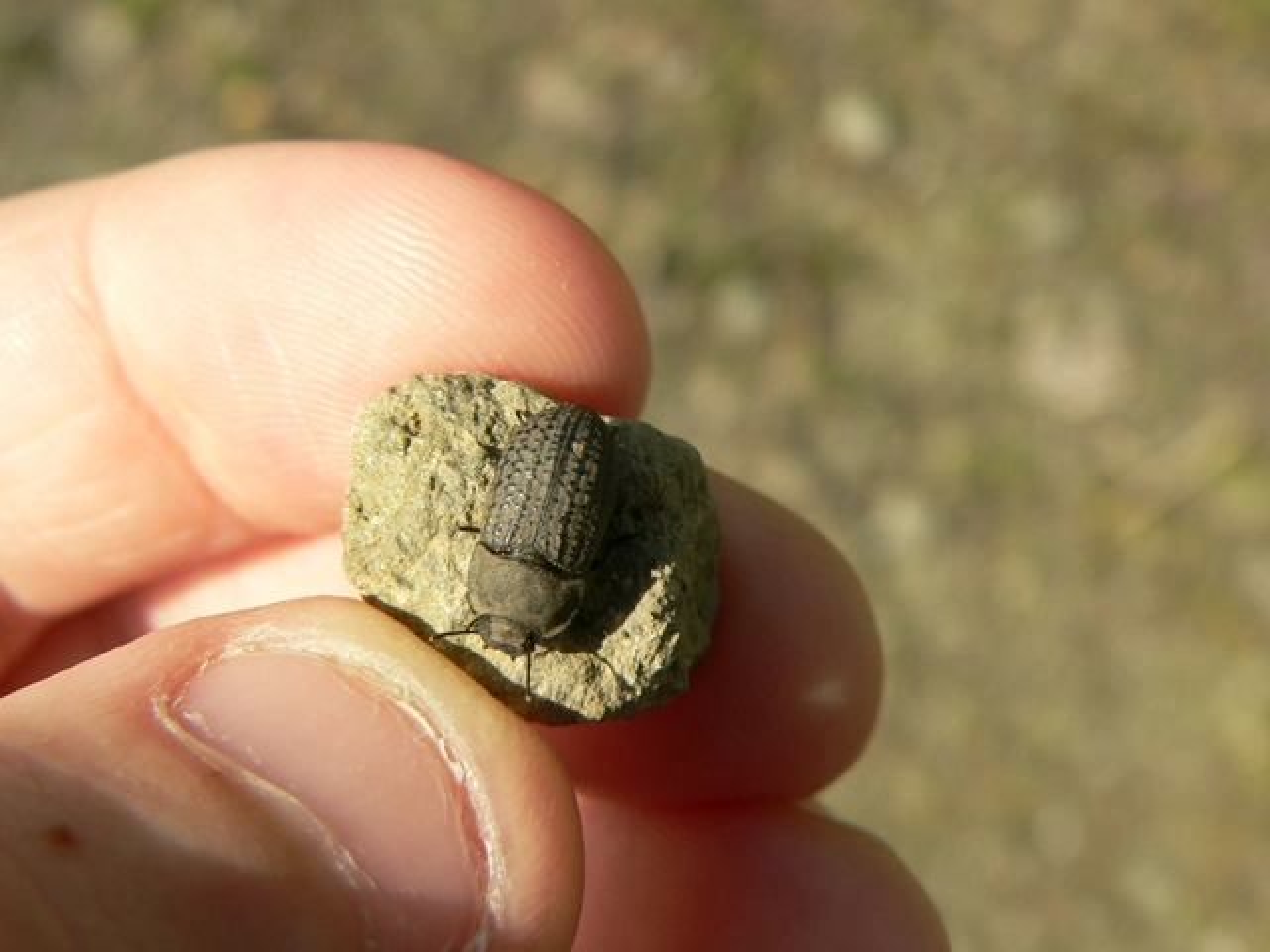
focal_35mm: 52
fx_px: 1908
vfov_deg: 28.0
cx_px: 635
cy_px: 476
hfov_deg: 36.8
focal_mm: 8.7
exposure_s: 1/500
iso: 80
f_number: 4
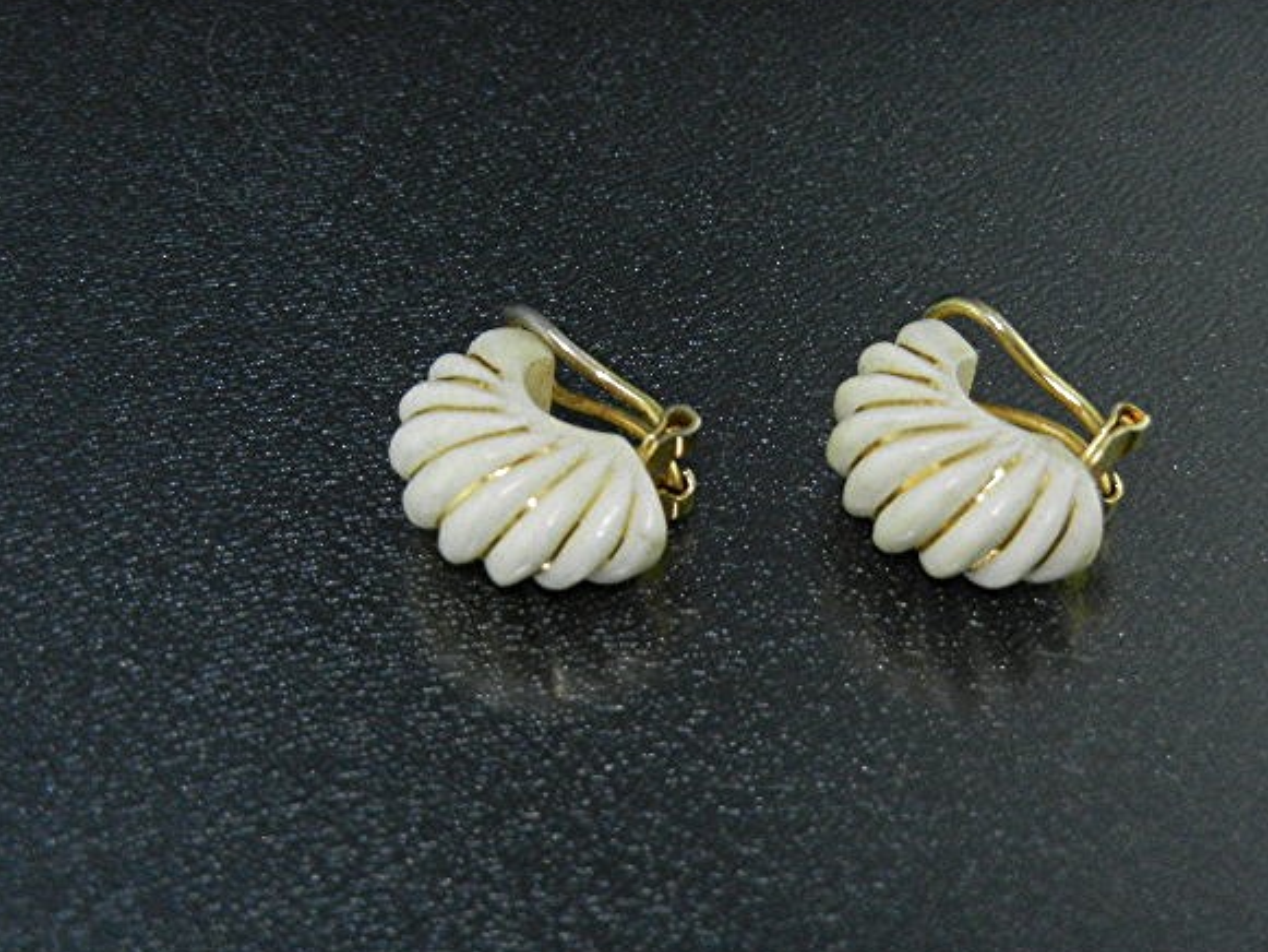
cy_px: 459
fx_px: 2381
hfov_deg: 29.8
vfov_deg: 22.6
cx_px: 681
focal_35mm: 65
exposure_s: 1/30
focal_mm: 10.6
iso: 800
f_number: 8
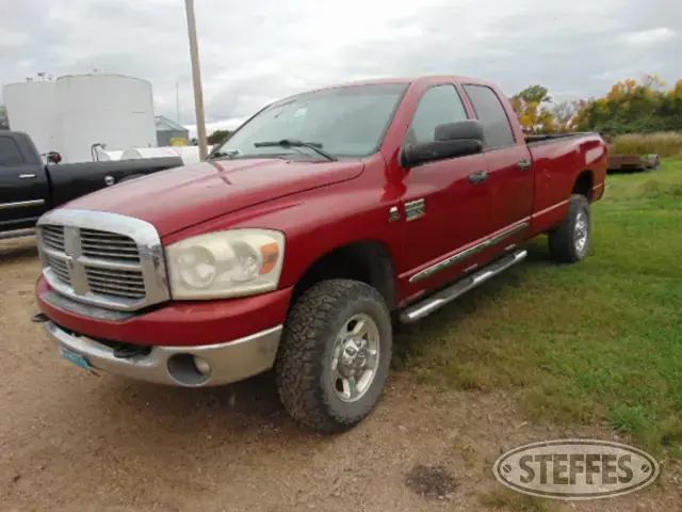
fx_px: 493
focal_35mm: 25
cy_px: 256
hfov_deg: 69.4
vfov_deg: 54.9
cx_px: 341
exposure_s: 1/500
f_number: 3
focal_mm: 4.5
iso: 80
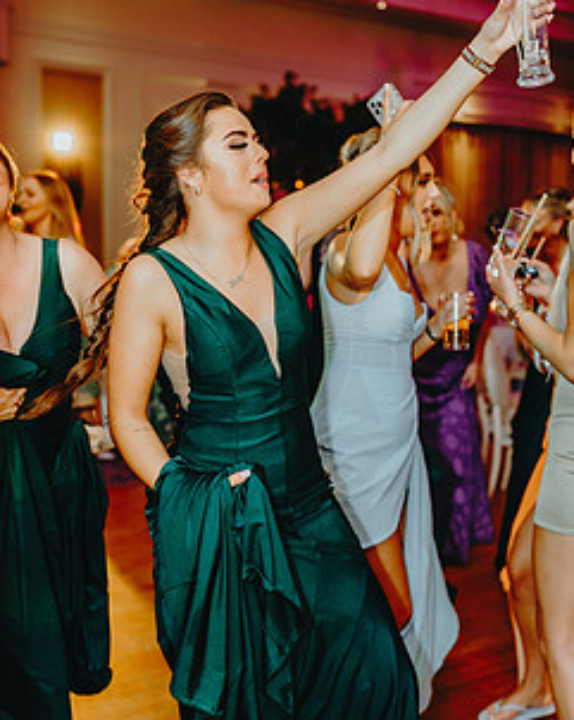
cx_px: 326
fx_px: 1042
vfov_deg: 38.1
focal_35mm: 49
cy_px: 339
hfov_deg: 30.8
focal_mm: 35
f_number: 2
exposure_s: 1/250
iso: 1250
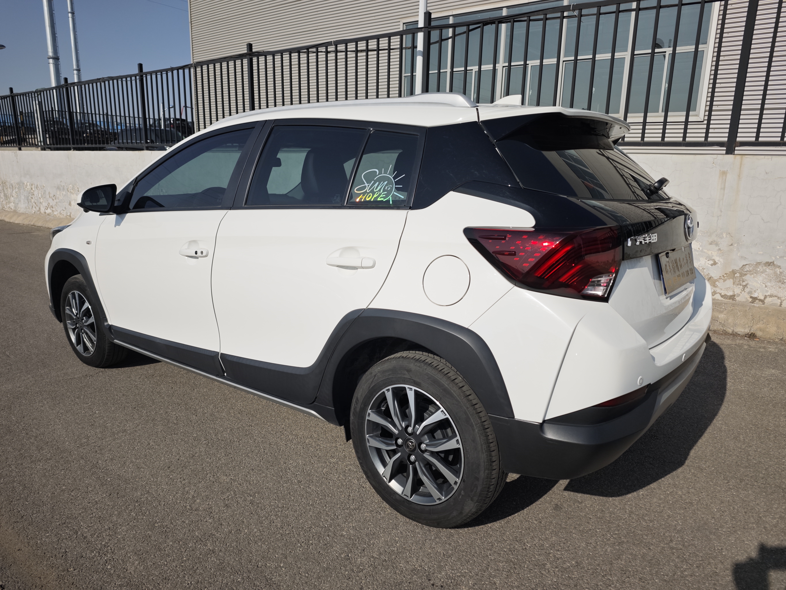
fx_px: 522
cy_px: 295
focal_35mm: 23
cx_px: 393
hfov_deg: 73.9
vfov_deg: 58.9
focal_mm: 6.55
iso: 50
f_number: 1.6
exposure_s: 1/5218
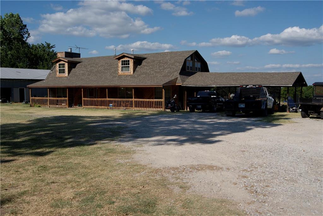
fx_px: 323
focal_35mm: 36
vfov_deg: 36.9
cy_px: 108
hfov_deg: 53.1
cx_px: 162
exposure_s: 1/320
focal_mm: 24
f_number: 11
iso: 100
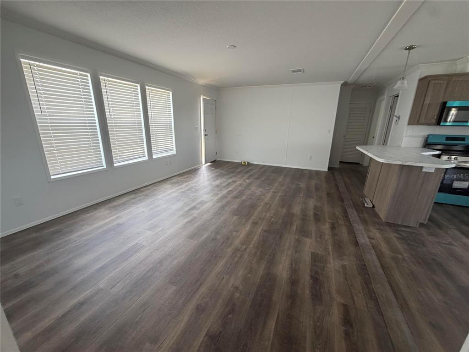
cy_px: 176
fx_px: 190
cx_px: 234
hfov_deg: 102.1
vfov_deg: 85.7
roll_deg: -1.0
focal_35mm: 14
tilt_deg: -14.2
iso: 250
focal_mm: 2.22
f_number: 2.2
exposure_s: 1/121
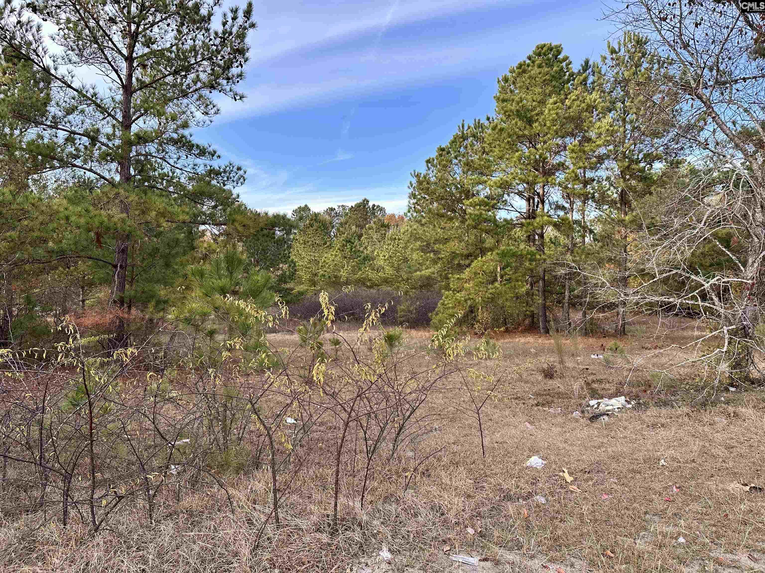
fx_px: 530
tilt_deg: -0.3
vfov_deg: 56.8
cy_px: 286
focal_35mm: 24
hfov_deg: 71.6
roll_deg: -0.3
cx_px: 382
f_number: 1.78
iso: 80
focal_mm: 6.86
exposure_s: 1/709
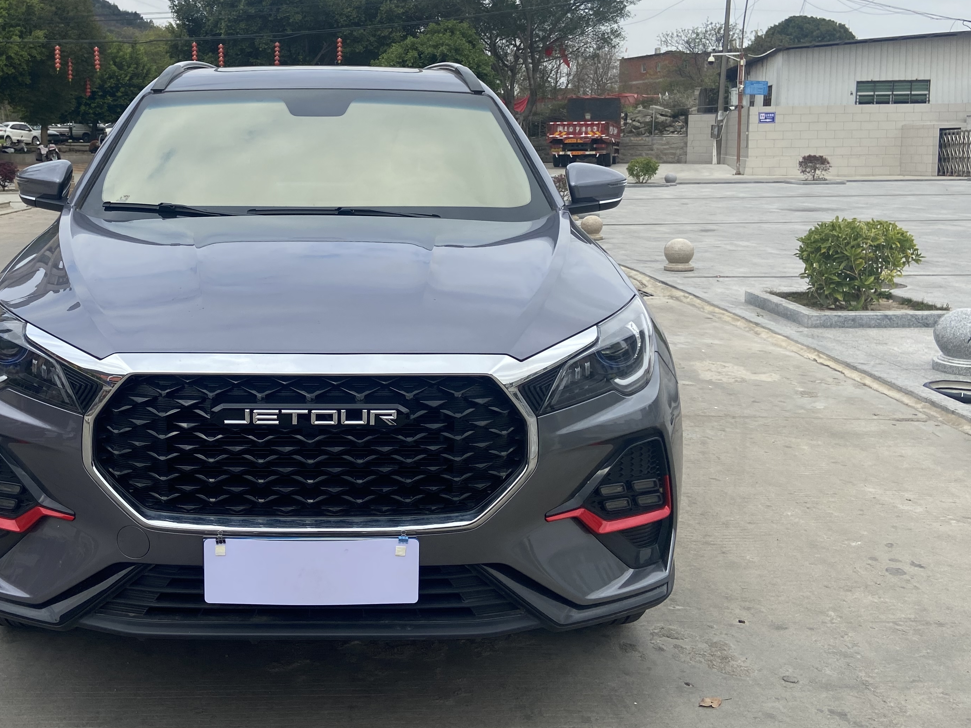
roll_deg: +1.1
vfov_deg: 37.5
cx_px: 324
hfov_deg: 48.2
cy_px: 268
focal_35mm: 38
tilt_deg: -8.4
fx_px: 1066
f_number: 1.8
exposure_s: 1/2513
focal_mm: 4.25
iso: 32
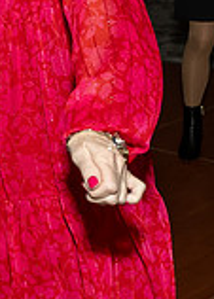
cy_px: 36
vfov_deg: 14.9
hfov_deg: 10.7
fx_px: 1131
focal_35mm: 133
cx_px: -21
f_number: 8
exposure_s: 1/250
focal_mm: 17
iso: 1000
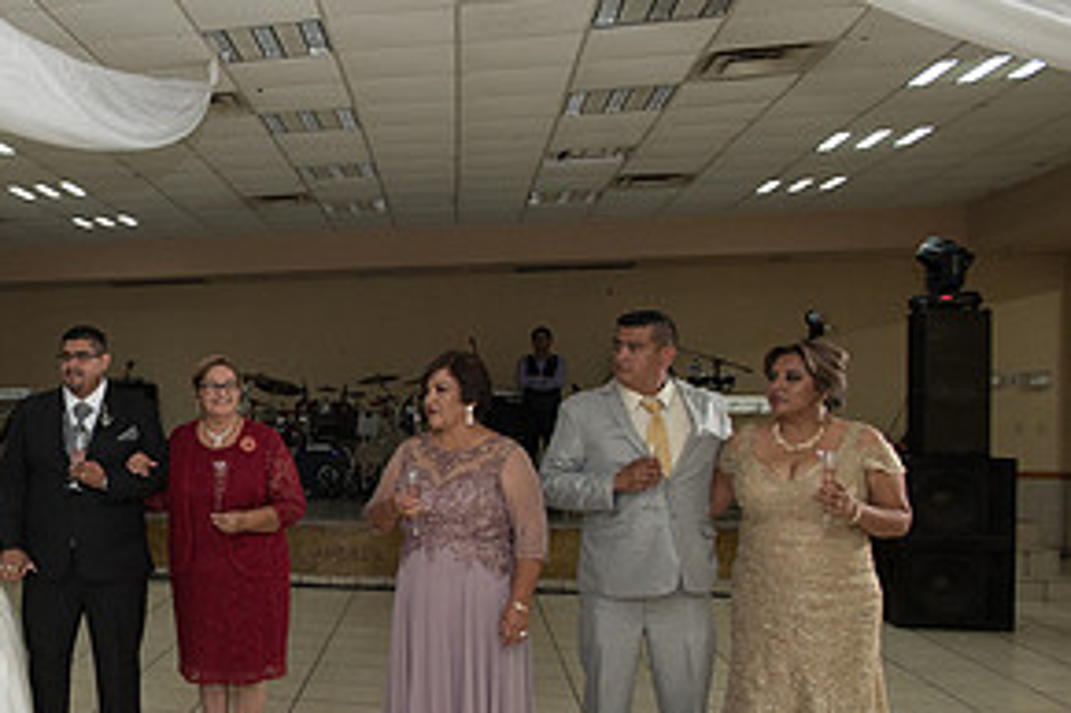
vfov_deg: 33.3
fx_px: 1189
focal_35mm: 40
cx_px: 4
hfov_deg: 42.1
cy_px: 419
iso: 1600
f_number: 3.5
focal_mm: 20
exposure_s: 1/100
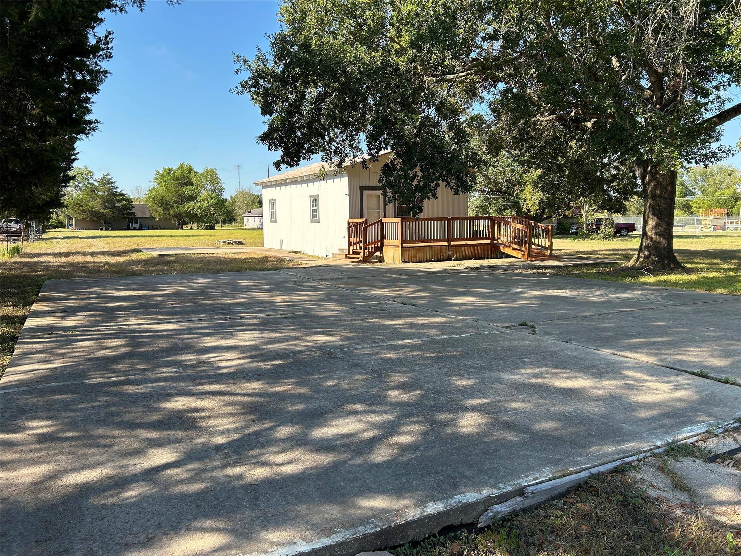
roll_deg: +0.3
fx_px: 557
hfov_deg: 67.3
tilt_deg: -6.7
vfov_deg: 53.1
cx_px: 370
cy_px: 278
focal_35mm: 26
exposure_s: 1/1196
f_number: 1.5
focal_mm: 5.7
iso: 50
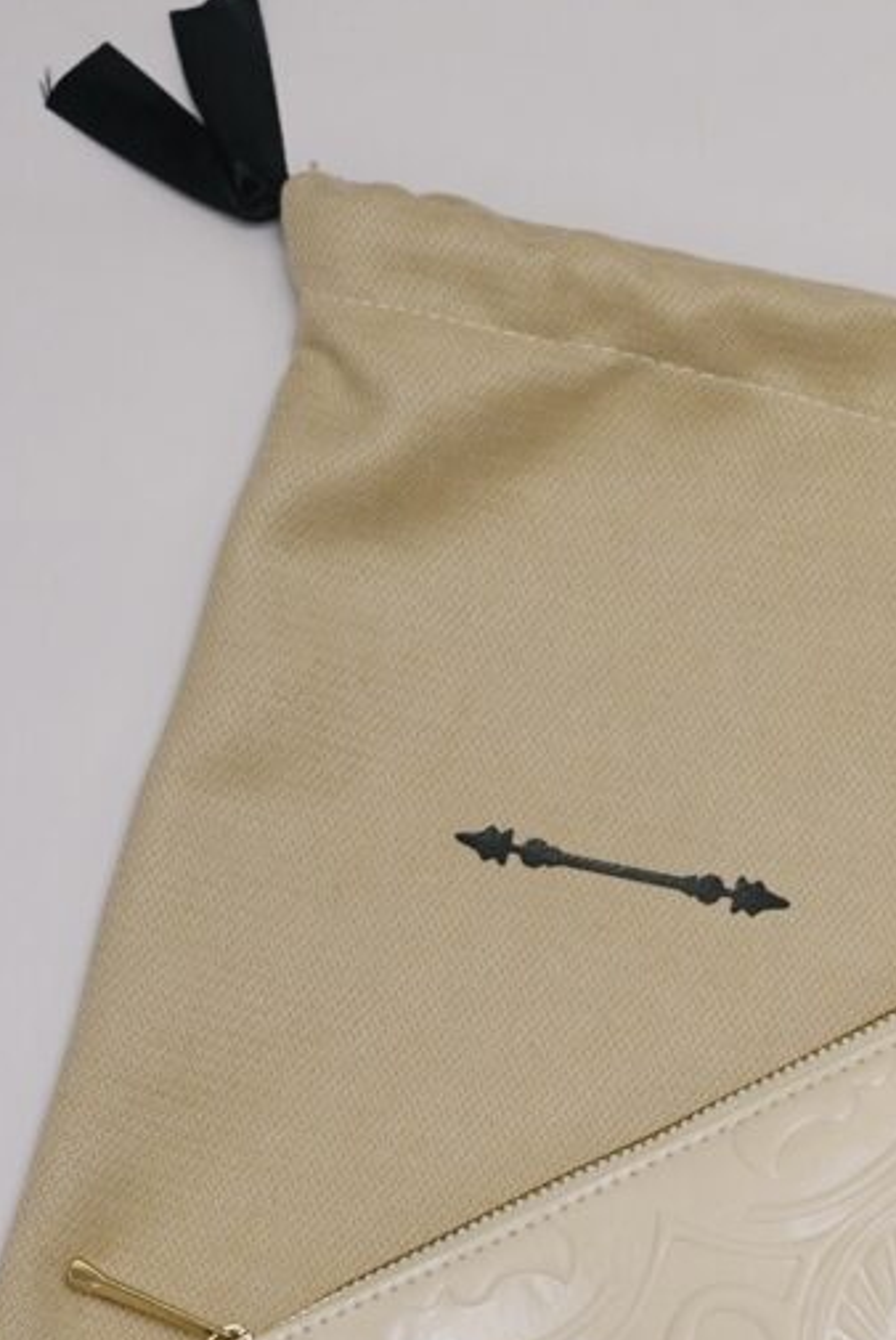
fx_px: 5659
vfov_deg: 13.4
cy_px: 1157
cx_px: 710
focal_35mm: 152
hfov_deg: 9.0
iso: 640
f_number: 4
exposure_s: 1/160
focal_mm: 50
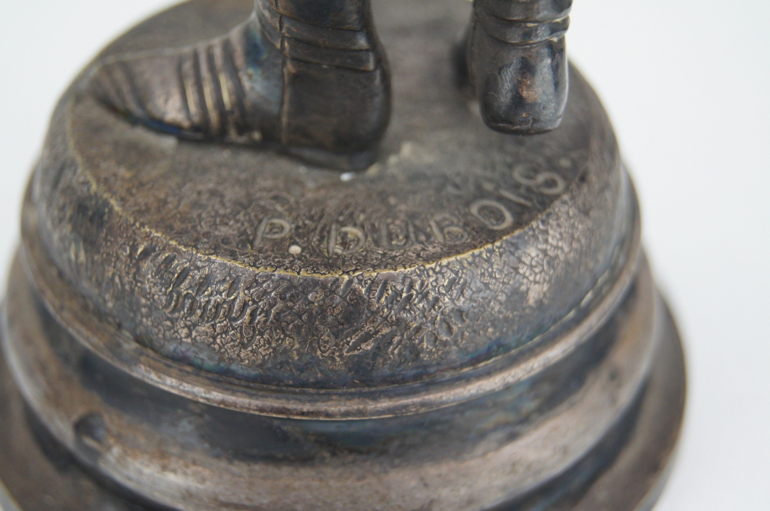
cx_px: 385
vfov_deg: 16.5
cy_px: 256
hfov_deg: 24.7
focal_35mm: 82
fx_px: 1762
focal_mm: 55
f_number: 5.6
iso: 640
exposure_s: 1/160
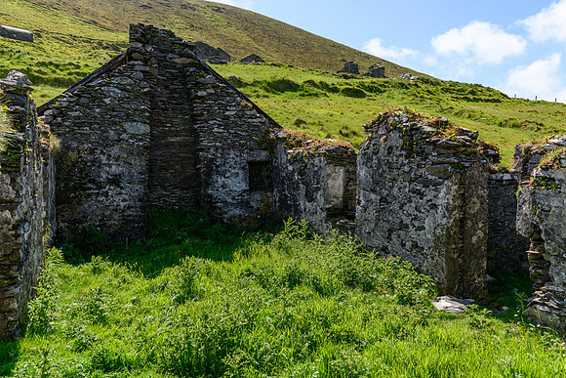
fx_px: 440
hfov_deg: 65.5
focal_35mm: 28
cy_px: 189
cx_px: 283
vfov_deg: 46.4
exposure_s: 1/320
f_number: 8
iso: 200
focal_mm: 28
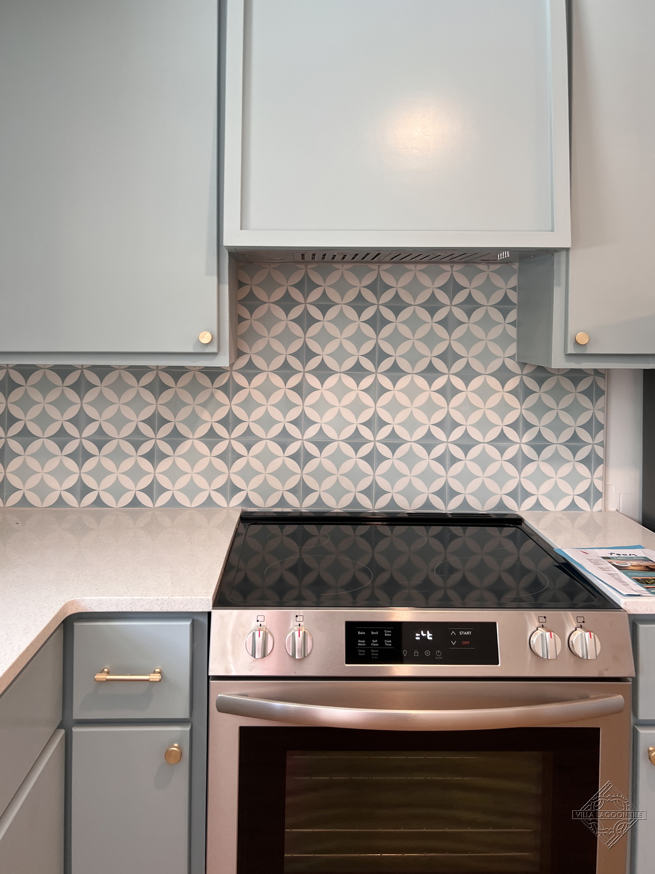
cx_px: 328
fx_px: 656
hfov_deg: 53.1
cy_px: 437
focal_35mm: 26
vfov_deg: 67.3
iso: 64
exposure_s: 1/120
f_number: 1.5
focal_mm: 5.7
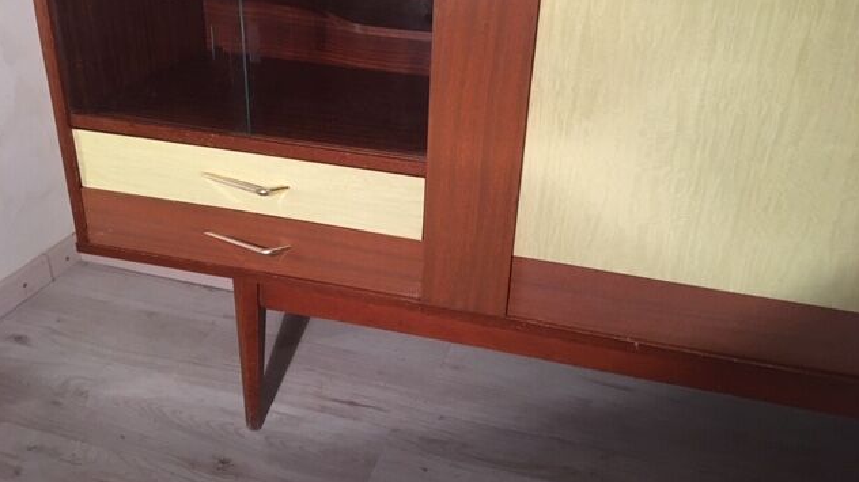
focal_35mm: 32
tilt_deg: -24.1
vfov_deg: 36.5
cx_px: 430
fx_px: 729
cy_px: 190
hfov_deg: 61.0
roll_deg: -3.0
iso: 200
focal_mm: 4.15
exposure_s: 1/25
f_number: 2.2
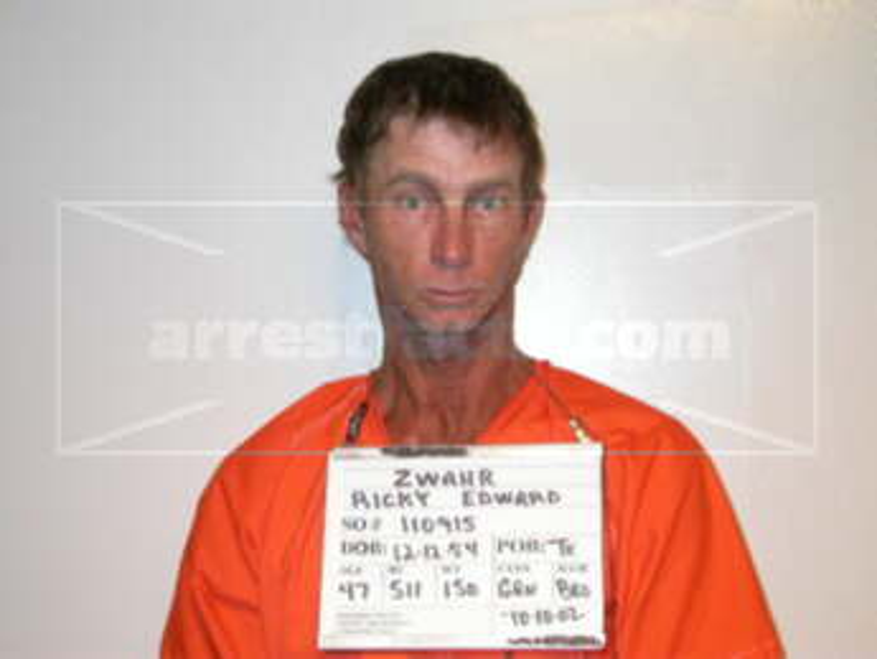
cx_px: 438
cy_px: 330
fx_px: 1521
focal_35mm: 60
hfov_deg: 32.2
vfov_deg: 24.4
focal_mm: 12.6
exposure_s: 1/60.3
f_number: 3.1
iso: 100
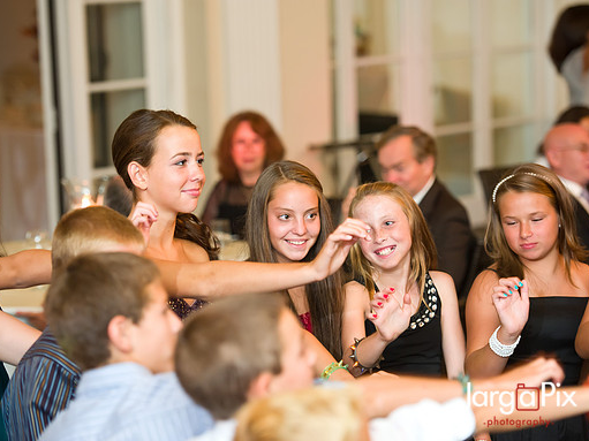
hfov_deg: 15.1
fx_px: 2228
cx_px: 282
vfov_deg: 11.3
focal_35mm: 131
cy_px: 221
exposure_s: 1/125
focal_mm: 120
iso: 1600
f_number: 3.2
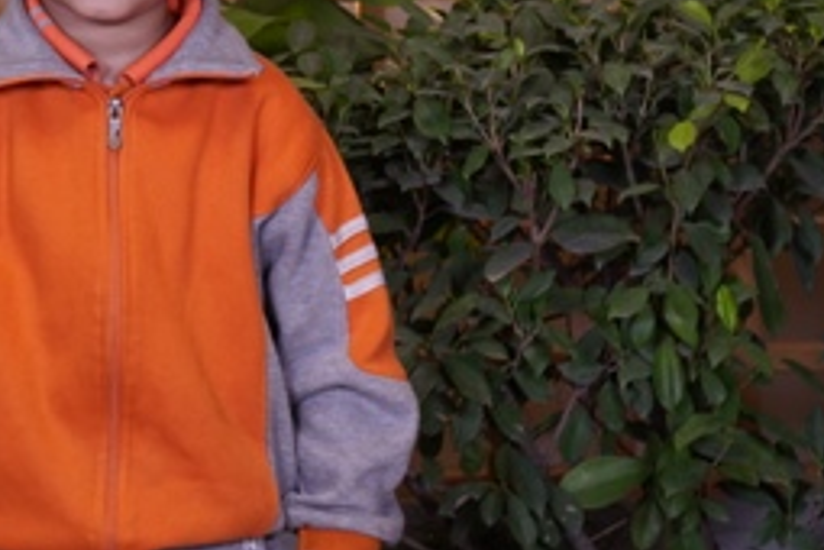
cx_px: 149
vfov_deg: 11.7
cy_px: 70
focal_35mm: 116
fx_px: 2655
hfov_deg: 17.5
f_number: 4.5
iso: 400
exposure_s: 1/125
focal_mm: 44
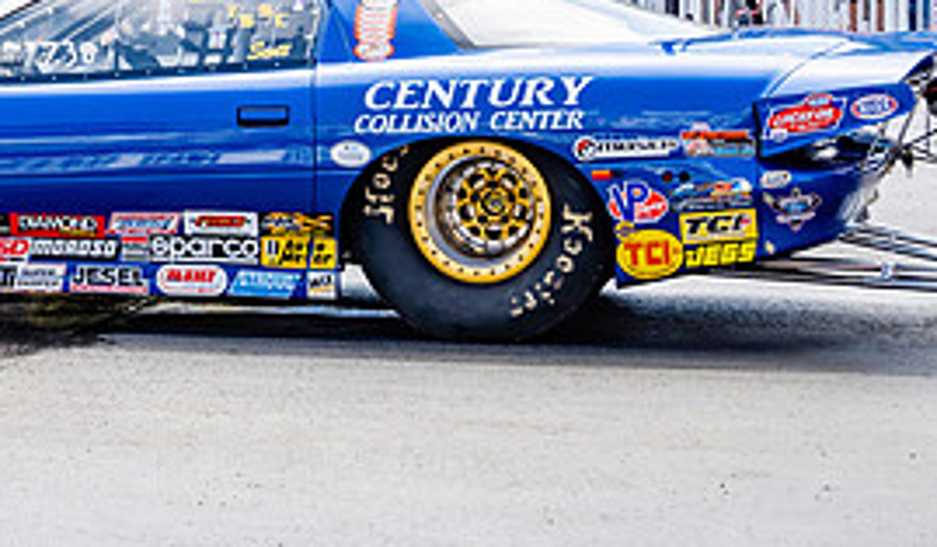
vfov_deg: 9.4
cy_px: 33
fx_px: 3310
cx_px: 252
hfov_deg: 16.0
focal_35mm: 132
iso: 100
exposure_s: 1/320
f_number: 5.6
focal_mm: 36
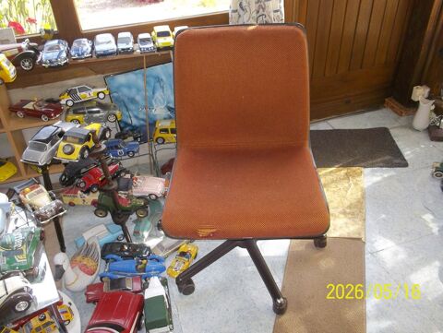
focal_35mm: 29
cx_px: 222
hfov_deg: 61.6
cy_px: 166
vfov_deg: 48.3
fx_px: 372
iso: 80
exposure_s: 1/50
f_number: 3.3
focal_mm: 4.1
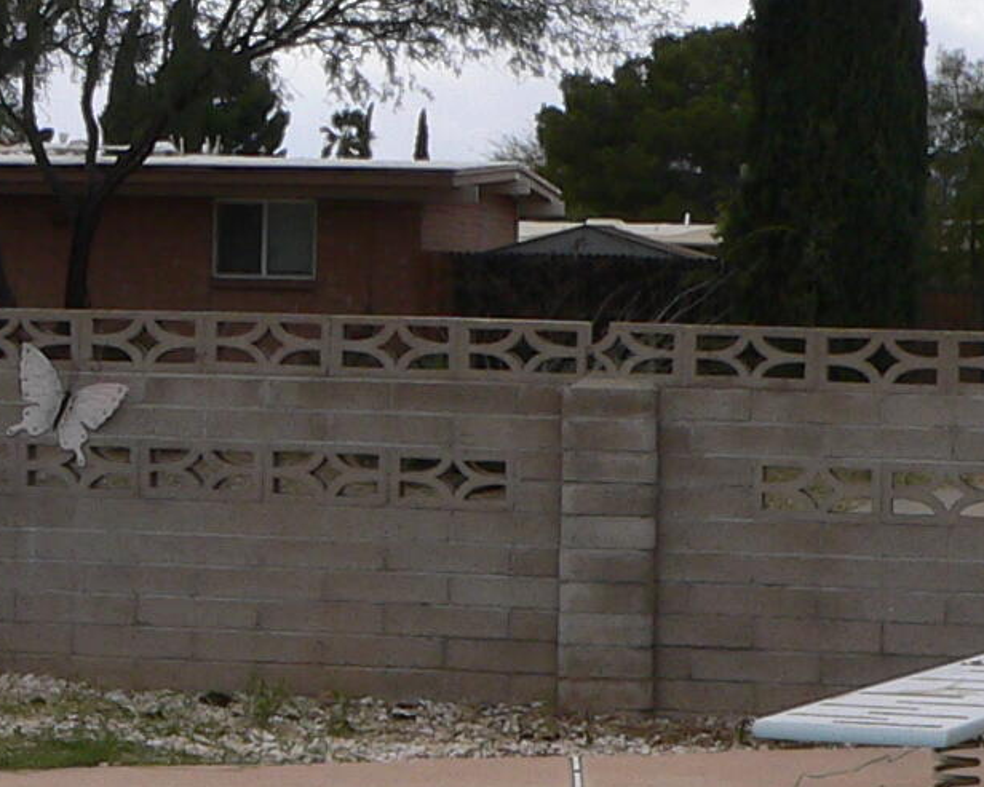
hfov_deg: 13.0
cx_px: 27
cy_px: 766
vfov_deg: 10.5
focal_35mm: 146
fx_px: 4253
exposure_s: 1/500
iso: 80
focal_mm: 6
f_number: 4.6
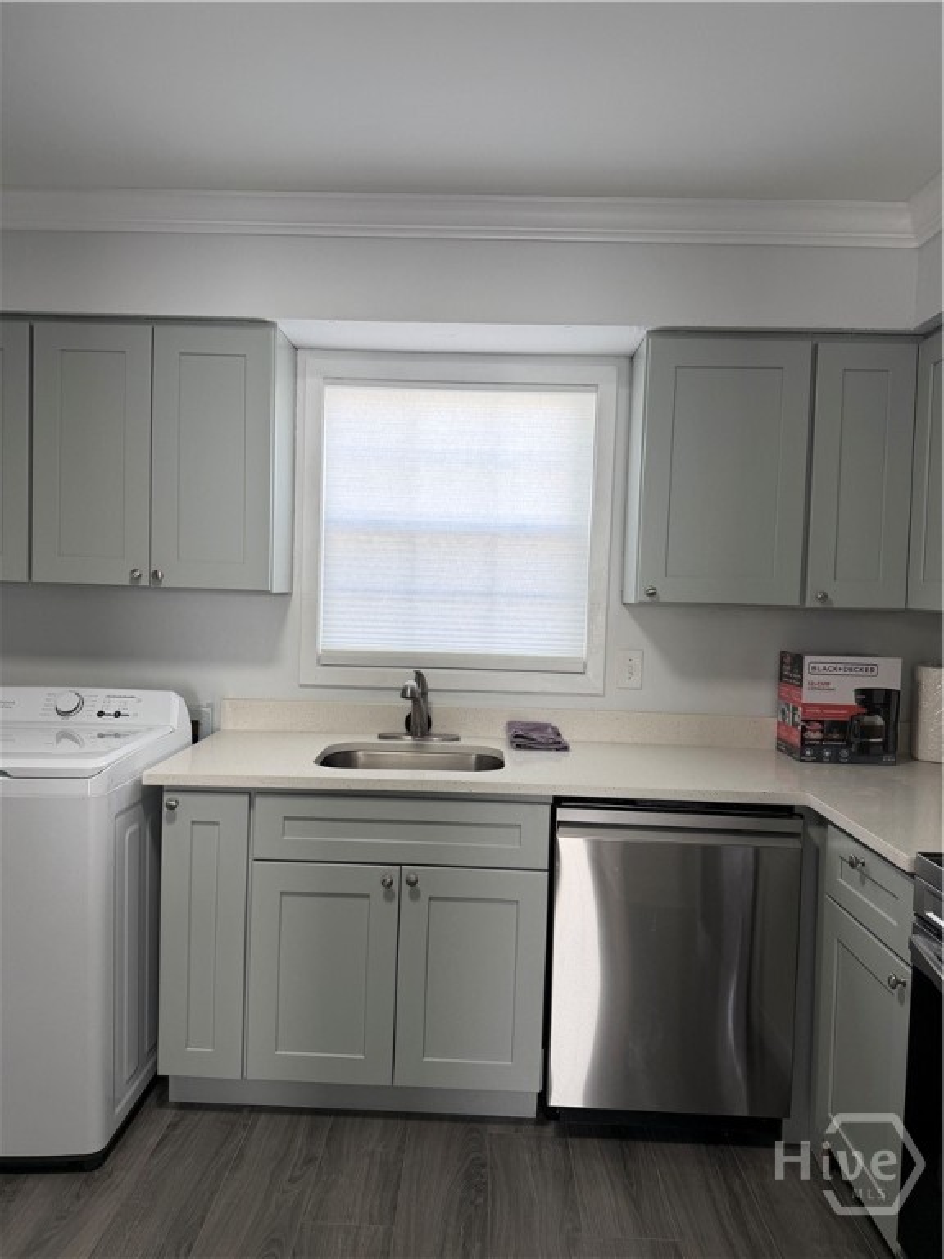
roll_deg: -2.6
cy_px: 630
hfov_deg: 56.8
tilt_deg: -4.2
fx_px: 873
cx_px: 472
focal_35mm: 24
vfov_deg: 71.6
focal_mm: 6.76
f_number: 1.78
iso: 100
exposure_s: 1/120
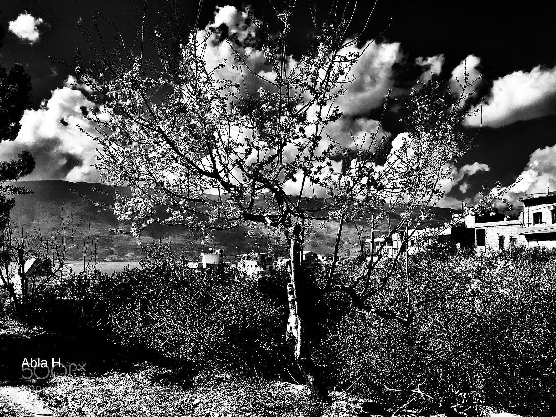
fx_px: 466
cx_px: 278
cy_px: 208
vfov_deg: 48.2
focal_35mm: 29
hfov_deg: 61.7
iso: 25
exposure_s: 1/2262
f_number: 2.2
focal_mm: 4.15
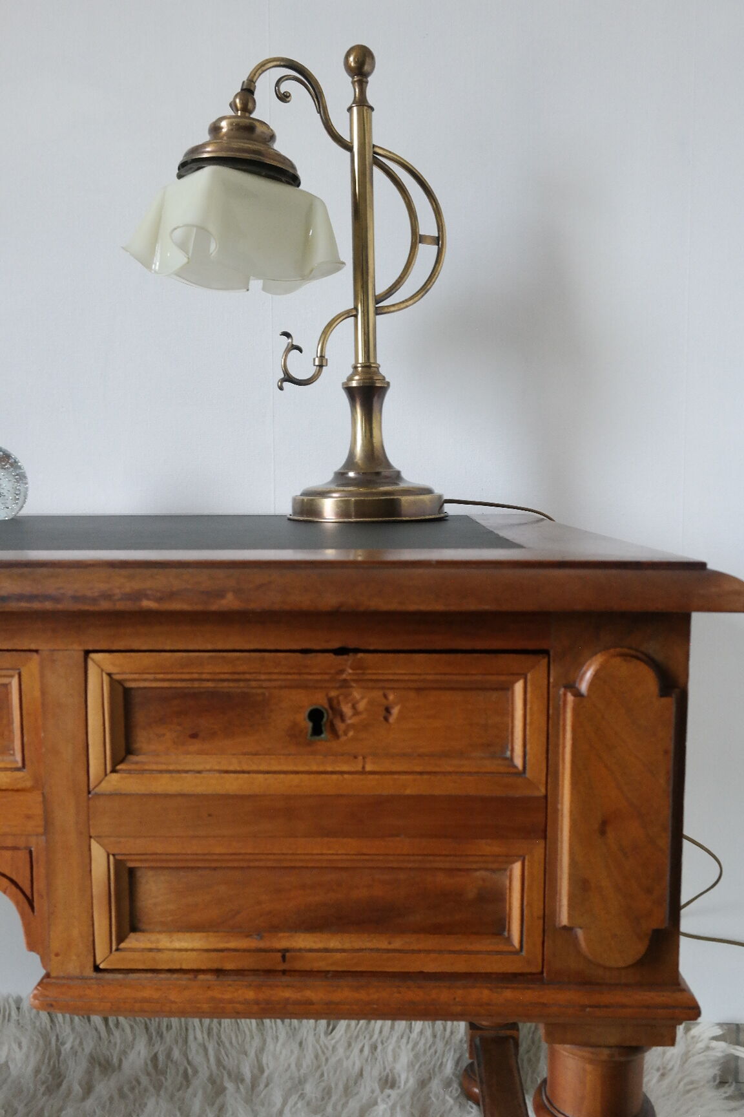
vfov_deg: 61.9
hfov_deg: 43.6
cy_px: 558
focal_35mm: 30
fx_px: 930
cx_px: 372
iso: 1600
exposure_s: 1/30
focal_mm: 20
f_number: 5.6
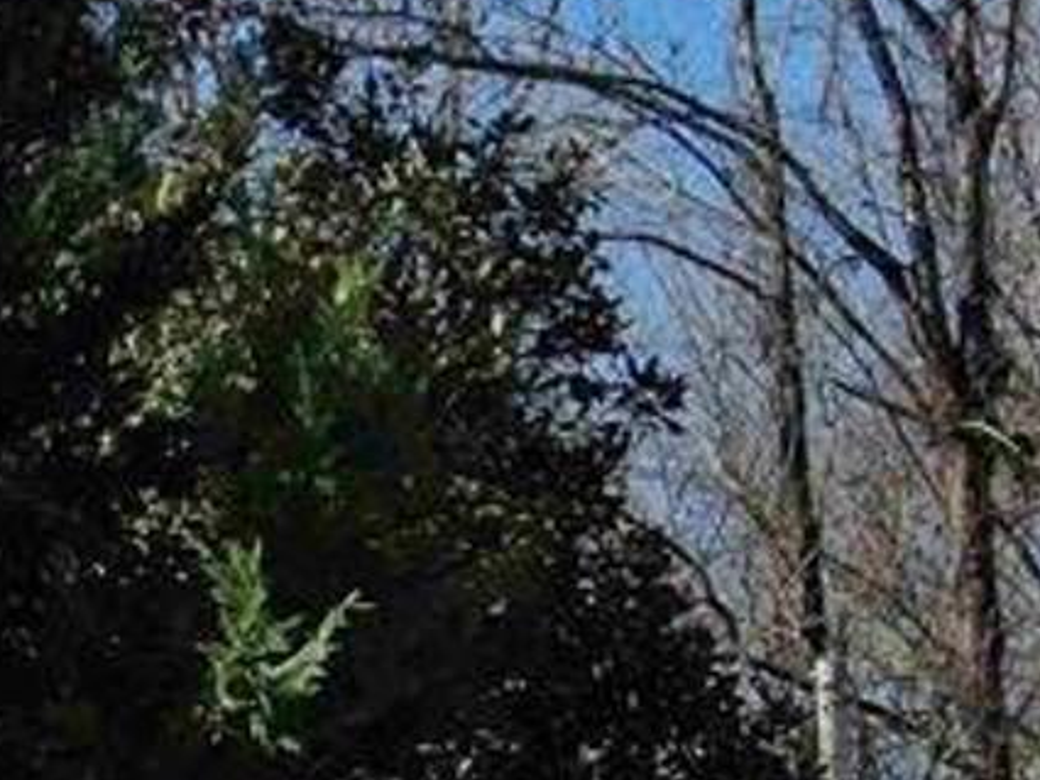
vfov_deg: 9.0
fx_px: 4778
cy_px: 1254
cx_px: -37
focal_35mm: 159
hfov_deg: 12.3
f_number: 3.2
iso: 100
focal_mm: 5.57
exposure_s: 1/800
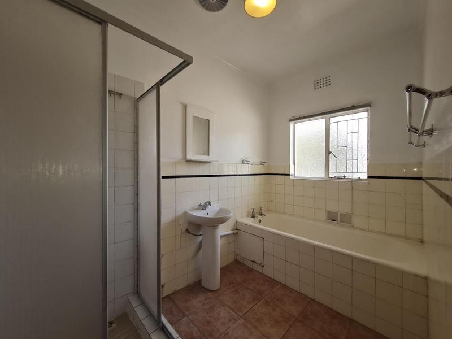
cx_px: 226
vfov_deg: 89.9
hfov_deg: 106.2
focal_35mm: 13
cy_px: 170
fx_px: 170
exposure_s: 1/100
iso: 64
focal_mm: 1.74
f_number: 2.2
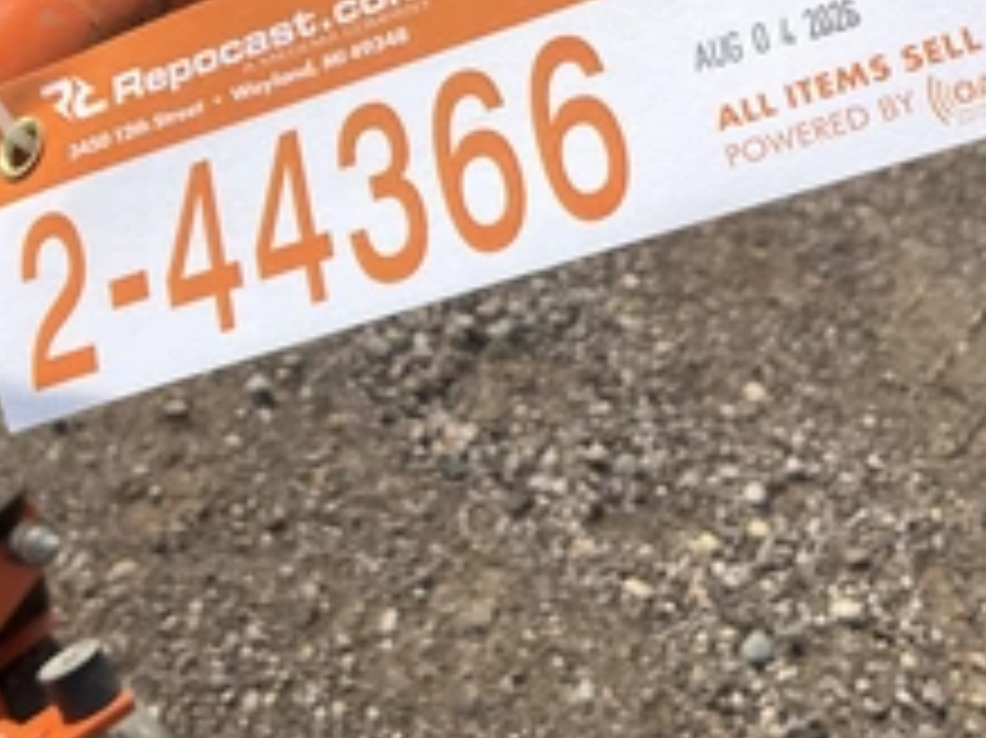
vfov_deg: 26.7
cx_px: 455
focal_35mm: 53
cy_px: 90
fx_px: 1509
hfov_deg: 36.2
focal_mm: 3
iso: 25
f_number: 1.8
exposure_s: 1/1912
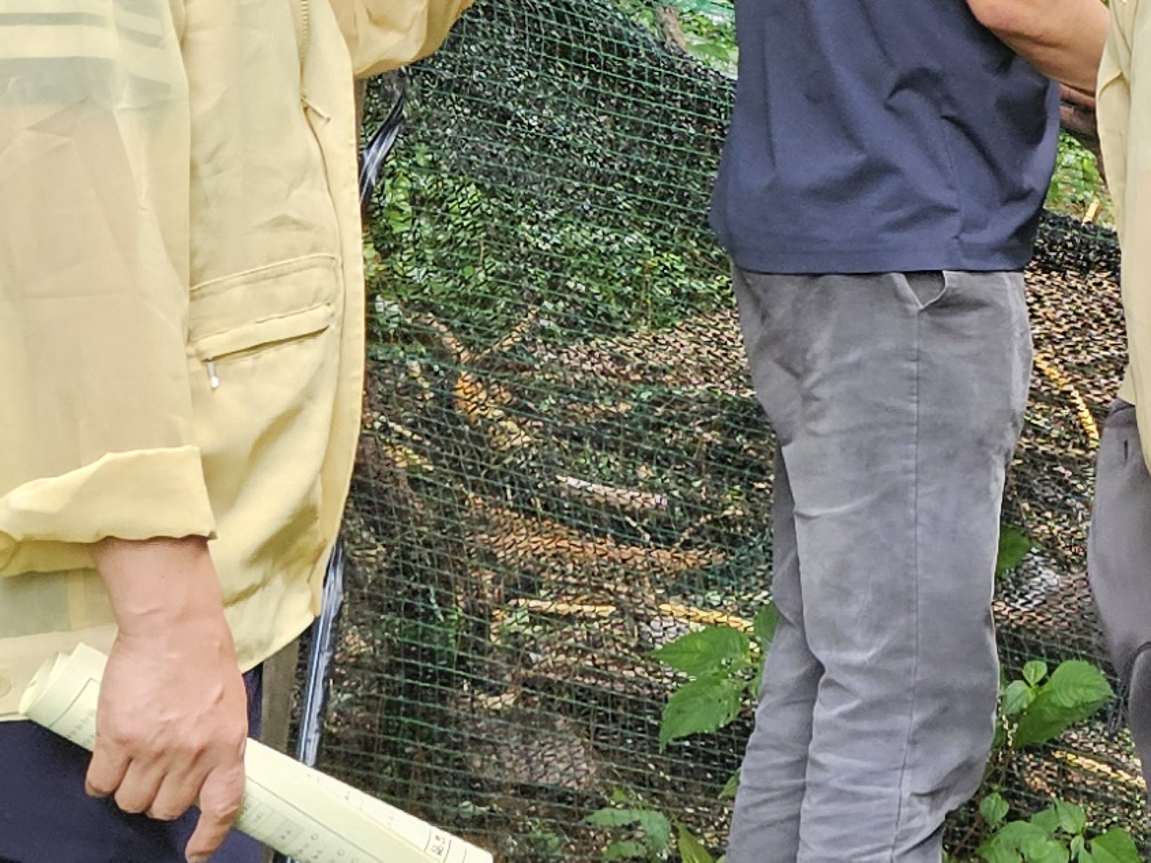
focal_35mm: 109
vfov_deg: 13.0
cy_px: -345
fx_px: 3624
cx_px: 1750
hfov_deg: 16.4
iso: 64
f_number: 1.8
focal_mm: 5.4
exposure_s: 1/180
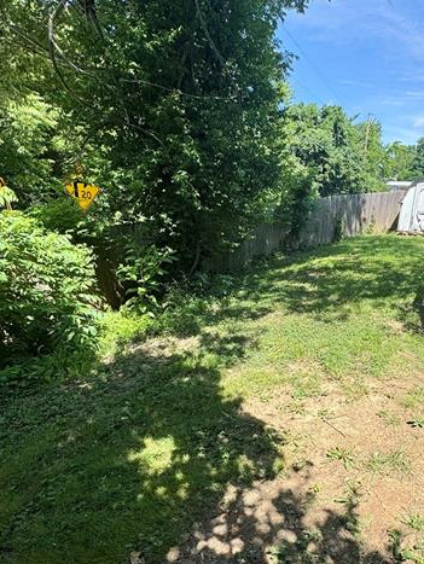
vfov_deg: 73.1
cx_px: 289
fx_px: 375
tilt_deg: -22.4
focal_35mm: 23
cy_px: 338
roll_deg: -2.0
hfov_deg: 57.4
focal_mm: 2.22
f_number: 2.2
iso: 50
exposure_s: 1/812
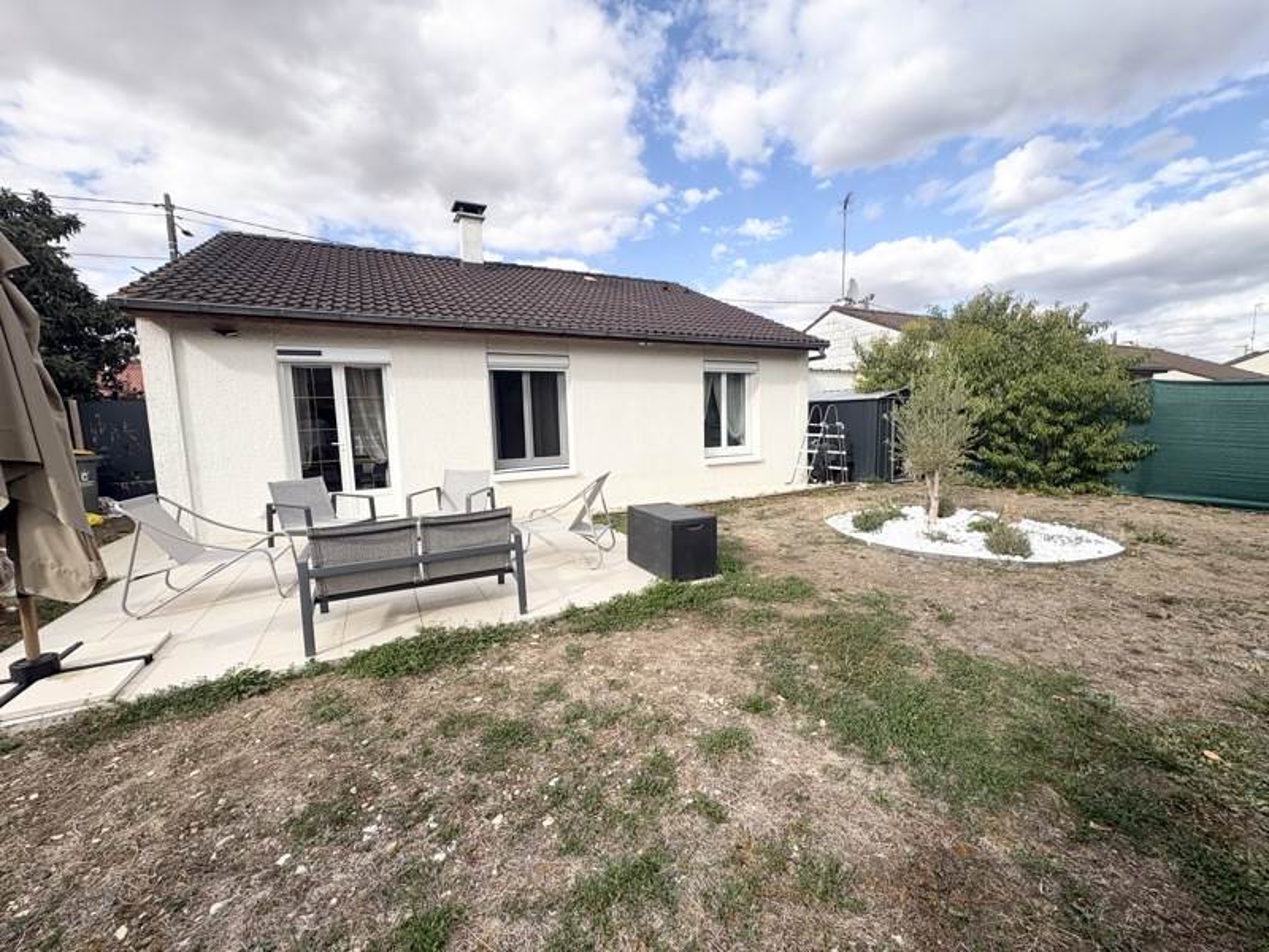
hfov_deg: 102.1
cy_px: 476
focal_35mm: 14
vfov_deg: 85.7
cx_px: 634
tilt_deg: -6.3
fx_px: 513
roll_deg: +1.4
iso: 40
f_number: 2.2
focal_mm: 2.22
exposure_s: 1/1449
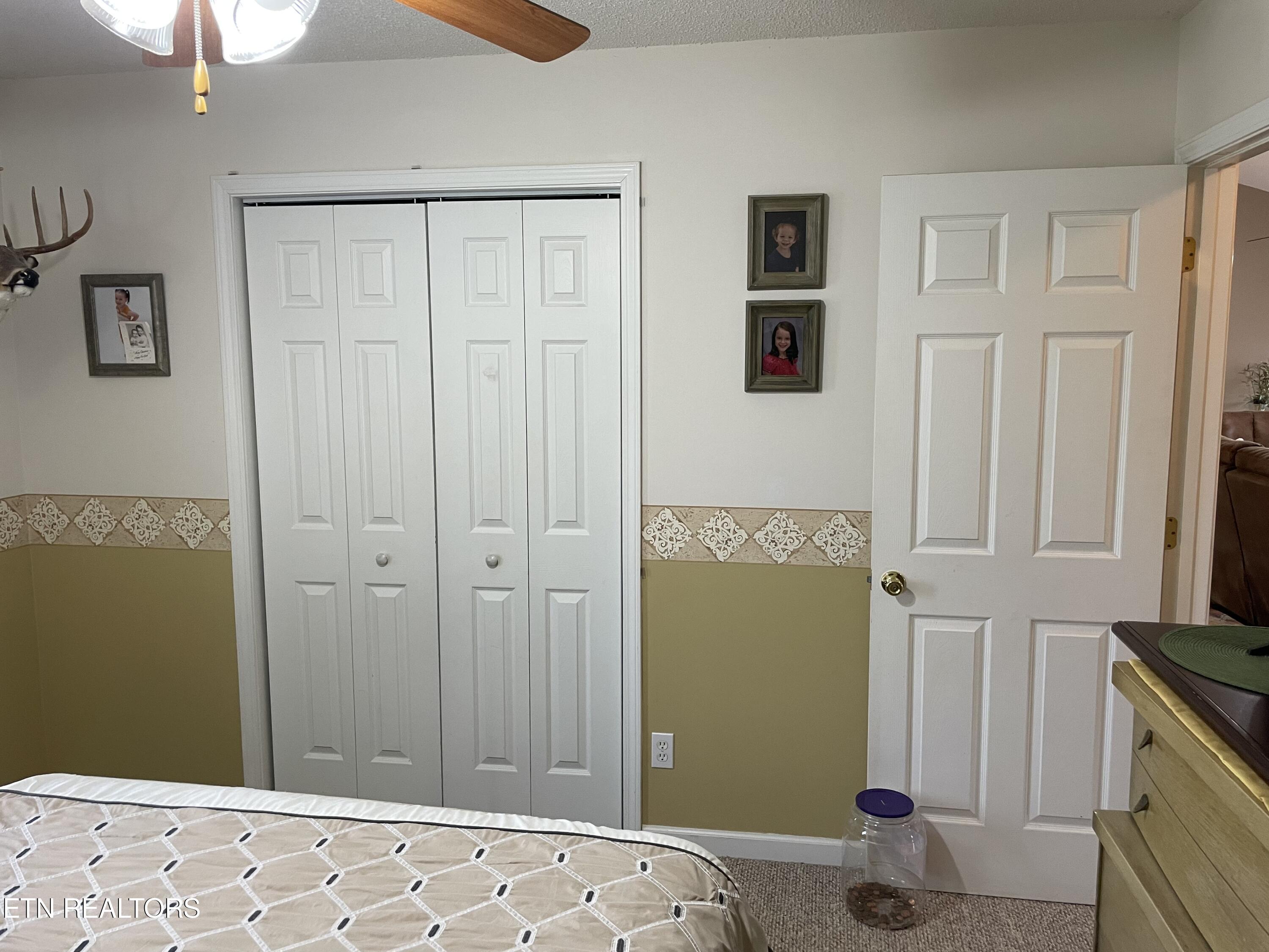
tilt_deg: -6.8
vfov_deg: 53.1
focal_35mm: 26
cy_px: 476
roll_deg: +0.6
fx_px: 953
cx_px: 634
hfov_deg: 67.3
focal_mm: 4.2
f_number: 1.6
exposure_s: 1/60
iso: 125
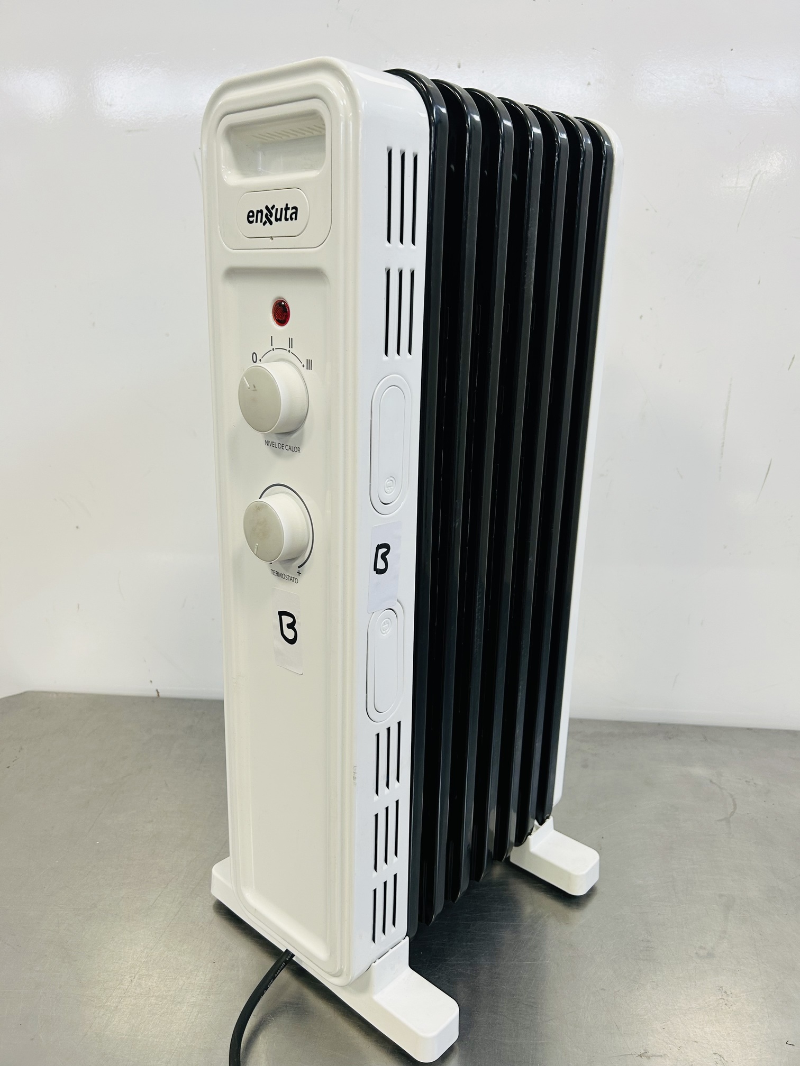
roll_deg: -0.3
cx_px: 400
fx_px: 801
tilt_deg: -18.1
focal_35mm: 26
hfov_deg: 53.1
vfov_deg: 67.3
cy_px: 533
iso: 64
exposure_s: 1/50
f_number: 1.5
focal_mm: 5.7
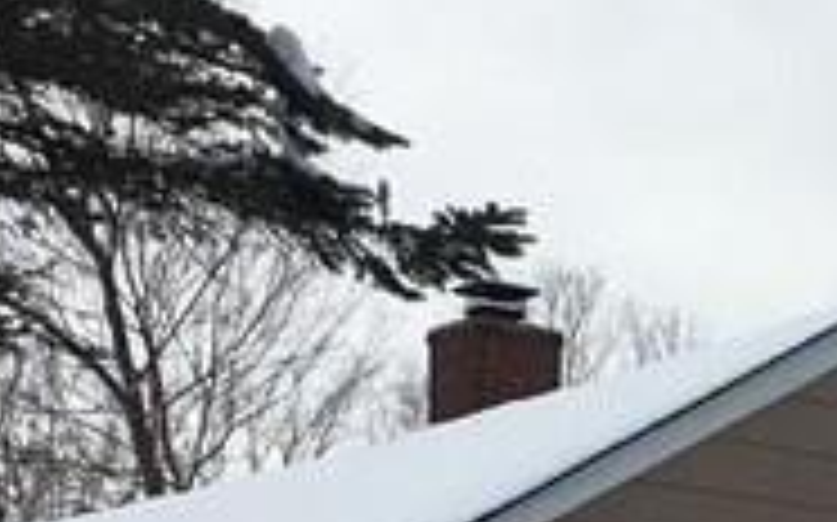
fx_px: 3853
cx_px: 1346
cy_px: 986
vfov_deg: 7.5
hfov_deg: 11.7
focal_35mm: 169
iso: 25
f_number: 2.2
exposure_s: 1/1709
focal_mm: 4.15
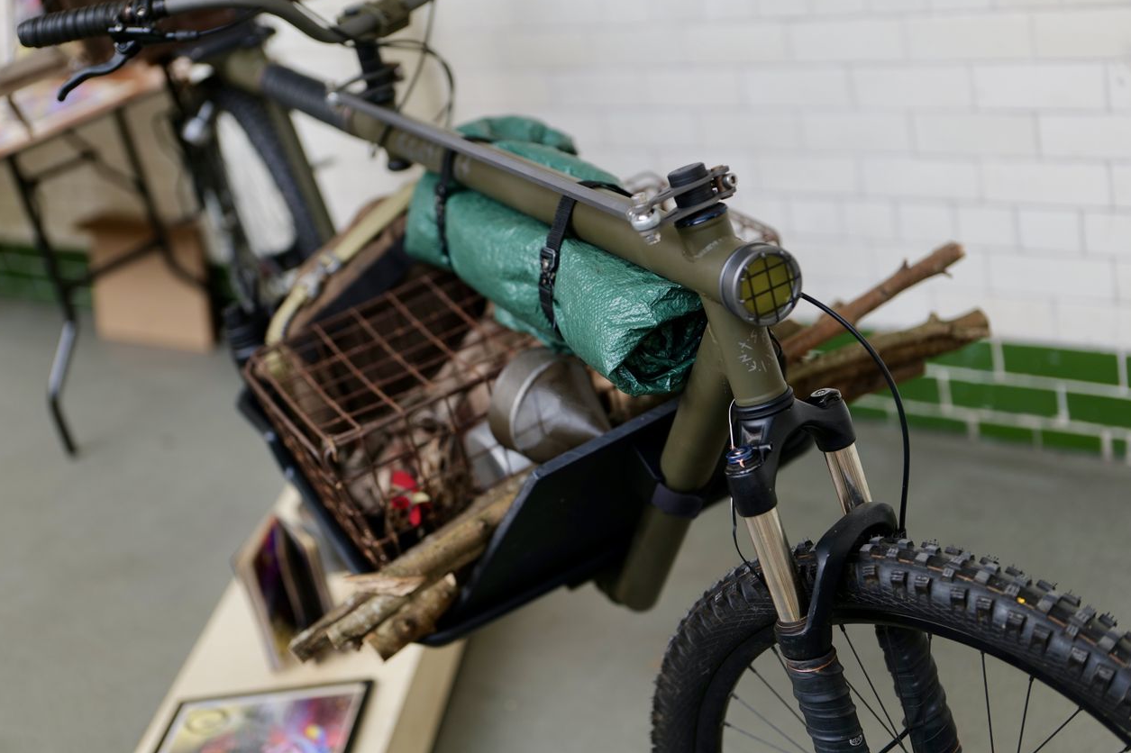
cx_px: 567
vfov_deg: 26.5
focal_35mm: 51
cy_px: 374
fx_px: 1602
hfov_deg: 38.9
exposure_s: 1/160
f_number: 1.8
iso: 100
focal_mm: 50
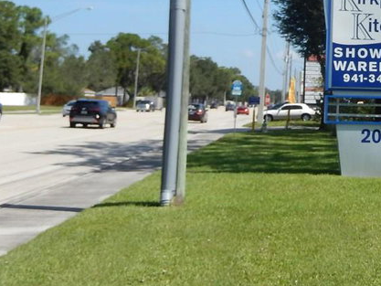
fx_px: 793
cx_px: 370
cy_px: 11
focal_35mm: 72
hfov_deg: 25.8
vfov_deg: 19.9
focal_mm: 4.5
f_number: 6.8
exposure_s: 1/400
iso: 125
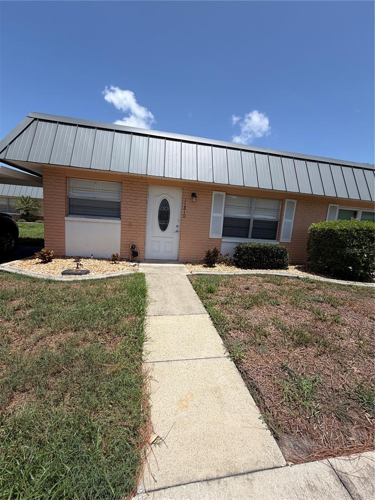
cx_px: 188
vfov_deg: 102.1
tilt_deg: -8.0
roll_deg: -5.5
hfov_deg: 85.7
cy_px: 250
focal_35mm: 14
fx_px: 202
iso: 20
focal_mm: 2.22
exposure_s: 1/1017
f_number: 2.2
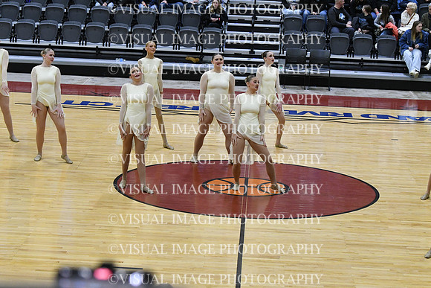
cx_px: 216
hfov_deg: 19.5
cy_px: 144
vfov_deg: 13.0
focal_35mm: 105
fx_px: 1257
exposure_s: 1/500
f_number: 4
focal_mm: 70
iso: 5000
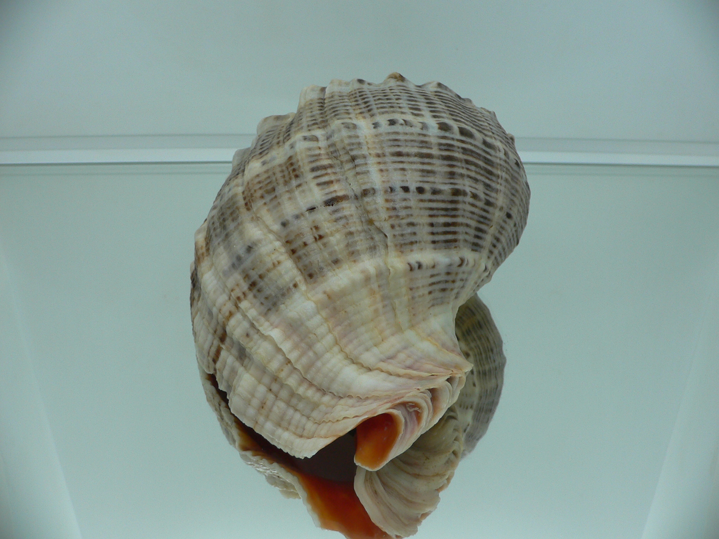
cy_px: 270
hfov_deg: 52.6
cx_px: 360
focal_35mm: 35
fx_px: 727
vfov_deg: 40.7
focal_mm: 4.6
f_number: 2.8
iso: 80
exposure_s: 1/60
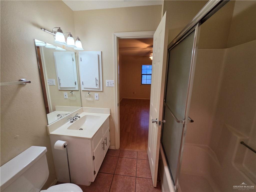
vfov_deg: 89.9
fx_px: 96
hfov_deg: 106.2
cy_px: 96
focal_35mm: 13
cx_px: 128
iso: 125
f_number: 1.9
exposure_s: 1/120
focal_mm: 2.2
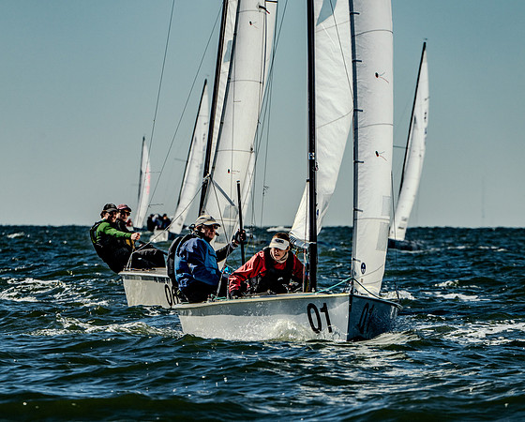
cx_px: 274
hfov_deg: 3.7
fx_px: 8173
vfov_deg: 3.0
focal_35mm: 525
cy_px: 242
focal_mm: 391
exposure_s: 1/2000
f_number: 11
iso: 640
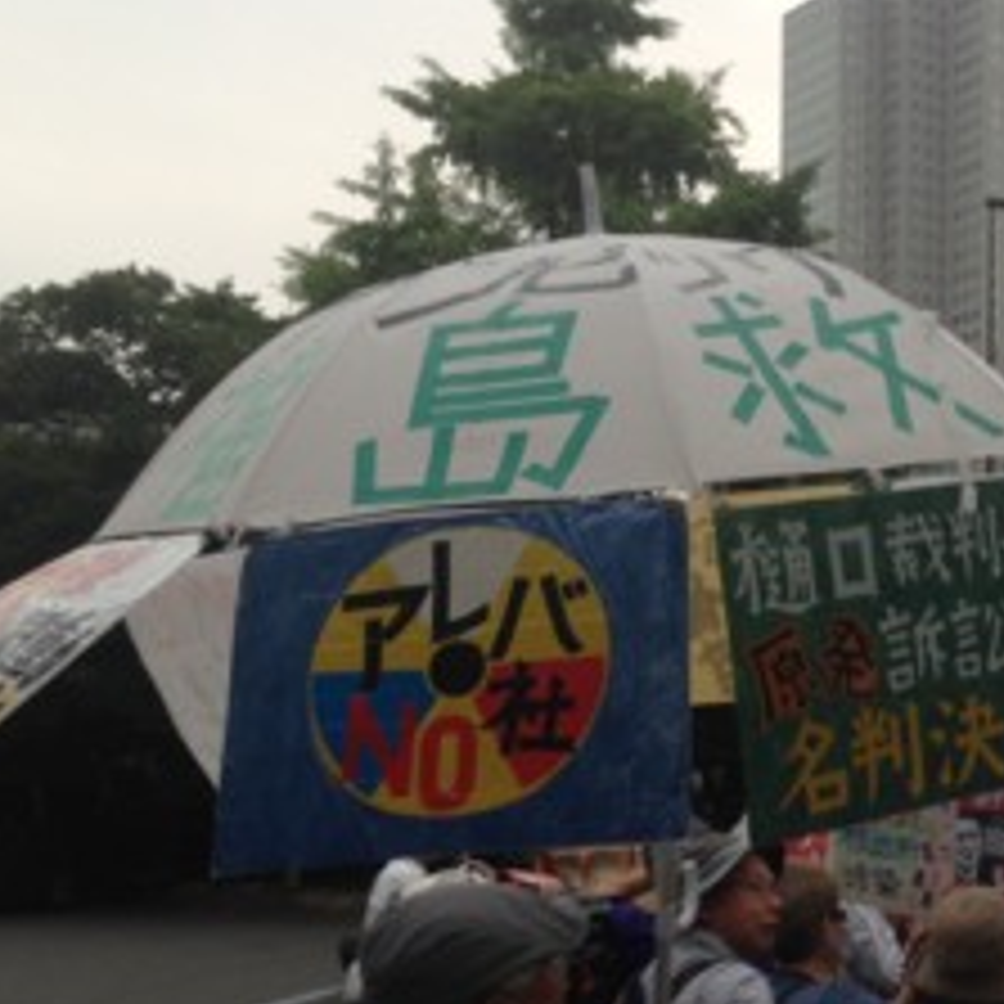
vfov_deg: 29.0
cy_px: 603
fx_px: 1936
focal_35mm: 59
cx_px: 959
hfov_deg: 27.7
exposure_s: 1/60
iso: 50
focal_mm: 4.12
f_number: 2.4
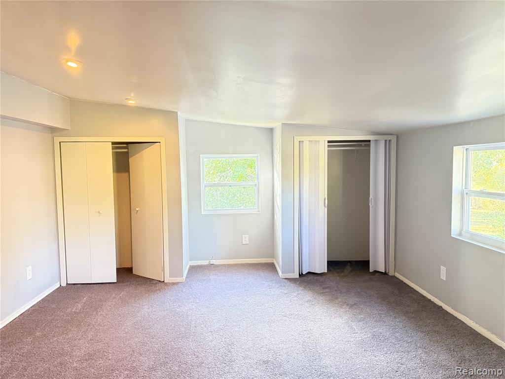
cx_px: 252
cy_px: 190
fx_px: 350
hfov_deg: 71.6
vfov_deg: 56.8
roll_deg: +0.9
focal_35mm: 24
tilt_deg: -3.7
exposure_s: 1/60
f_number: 1.78
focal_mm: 6.76
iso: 800
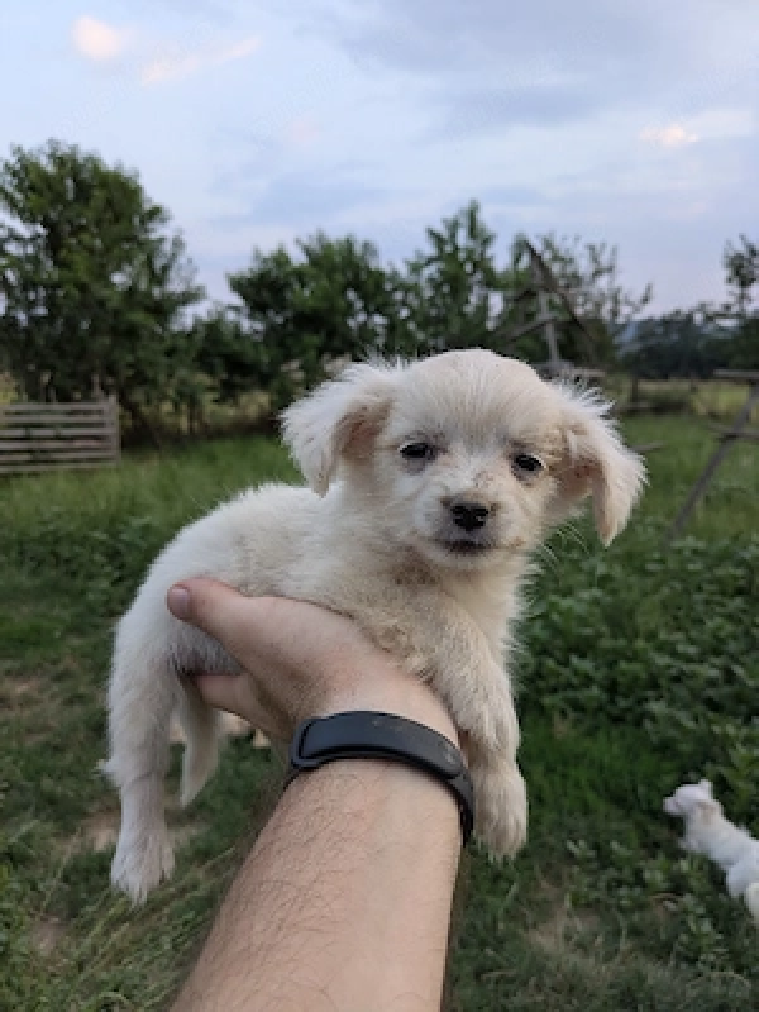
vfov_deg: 69.4
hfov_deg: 54.9
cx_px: 380
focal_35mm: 25
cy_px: 506
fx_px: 731
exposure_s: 1/145
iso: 48
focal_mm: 5.43
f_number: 1.89
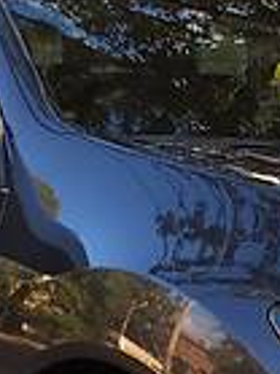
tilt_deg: -9.6
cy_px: 433
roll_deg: +0.5
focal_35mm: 125
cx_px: 194
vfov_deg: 15.3
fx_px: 1350
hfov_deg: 11.8
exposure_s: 1/100
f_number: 2.2
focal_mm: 4.2
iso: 25
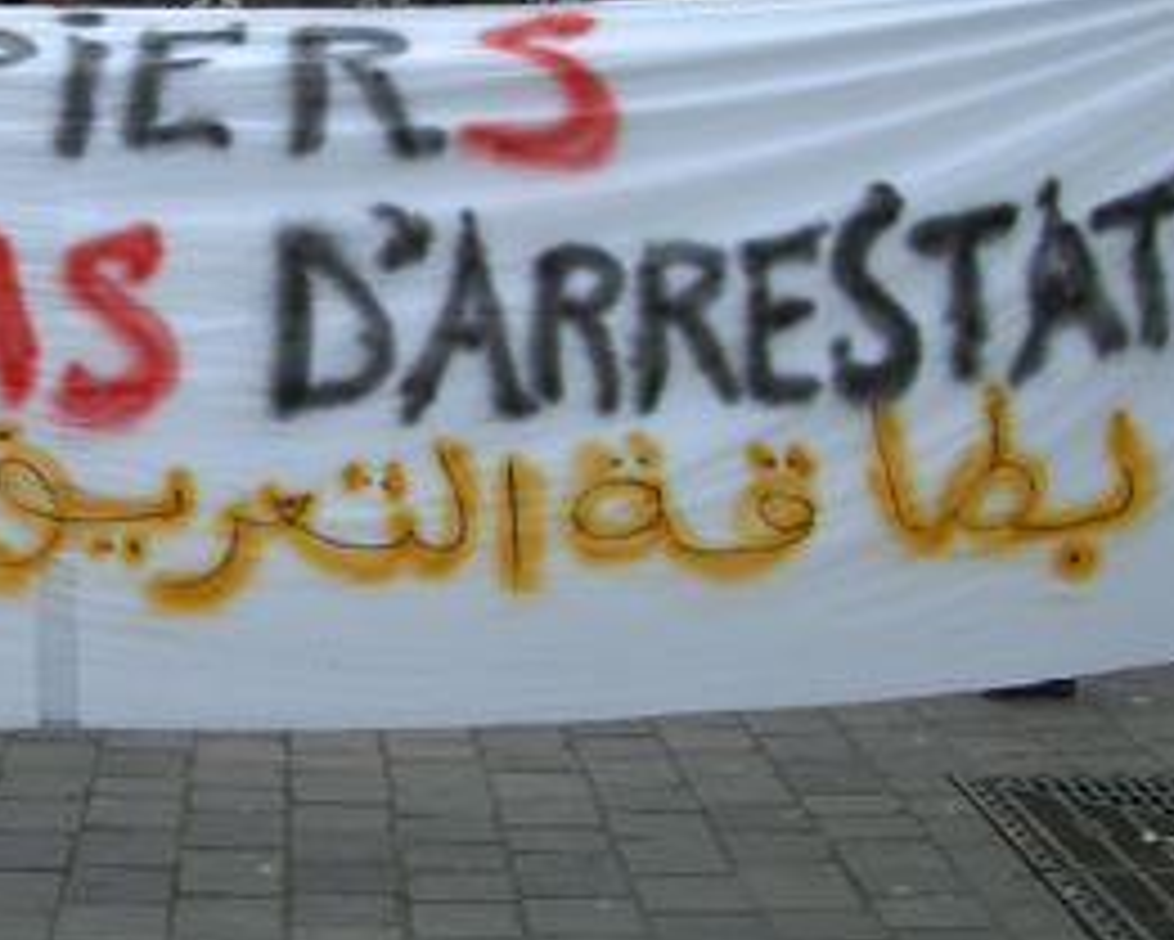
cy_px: 274
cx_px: 126
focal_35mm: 91
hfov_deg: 20.6
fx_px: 3163
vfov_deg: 16.8
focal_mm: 6.2
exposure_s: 1/200
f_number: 2.7
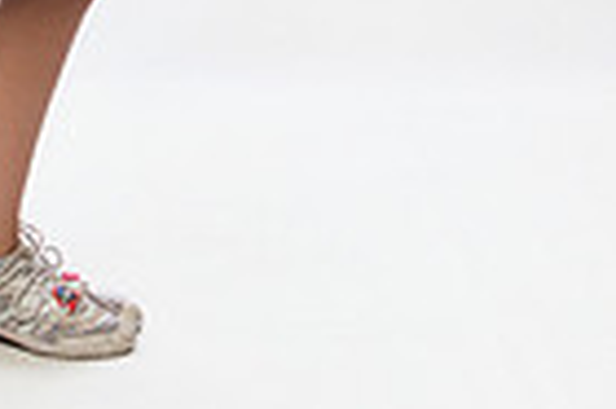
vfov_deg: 7.0
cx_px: -40
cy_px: -506
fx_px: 3196
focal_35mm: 187
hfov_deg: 10.9
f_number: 5.6
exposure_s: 1/250
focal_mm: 58
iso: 640
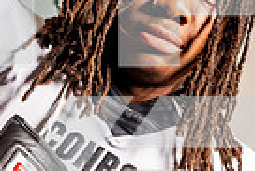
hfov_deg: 18.4
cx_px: 88
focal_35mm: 111
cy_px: 196
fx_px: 787
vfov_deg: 12.1
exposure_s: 1/320
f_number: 5.6
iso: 100
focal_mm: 26
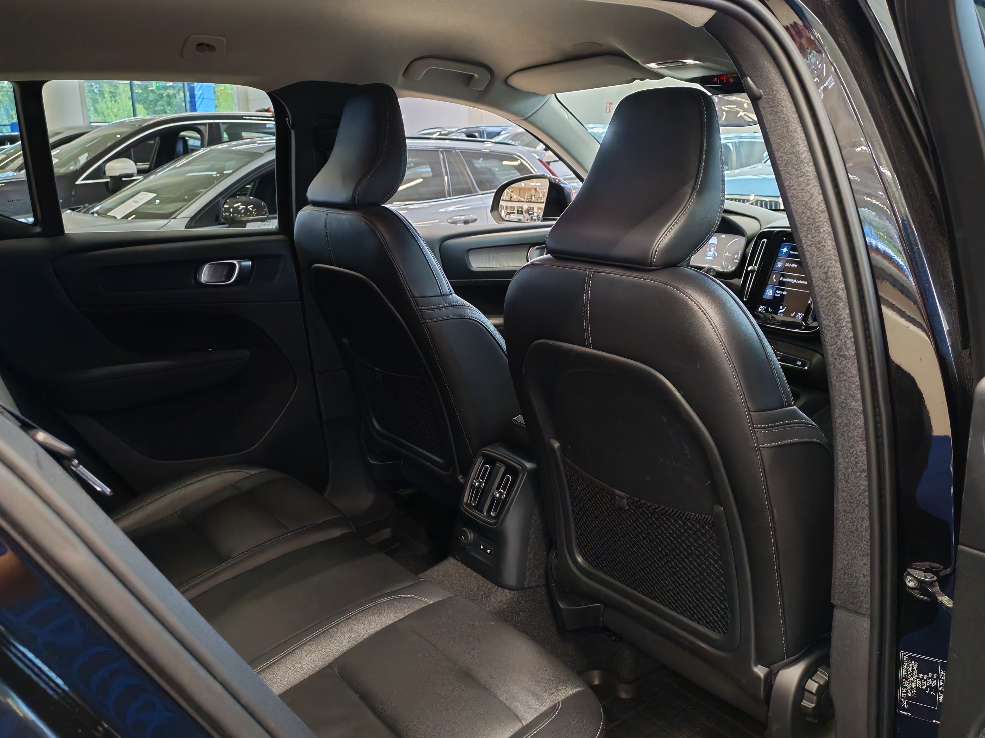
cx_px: 492
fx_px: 882
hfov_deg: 58.4
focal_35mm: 31
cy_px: 369
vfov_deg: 45.4
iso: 1278
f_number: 1.9
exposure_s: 1/100
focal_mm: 6.12
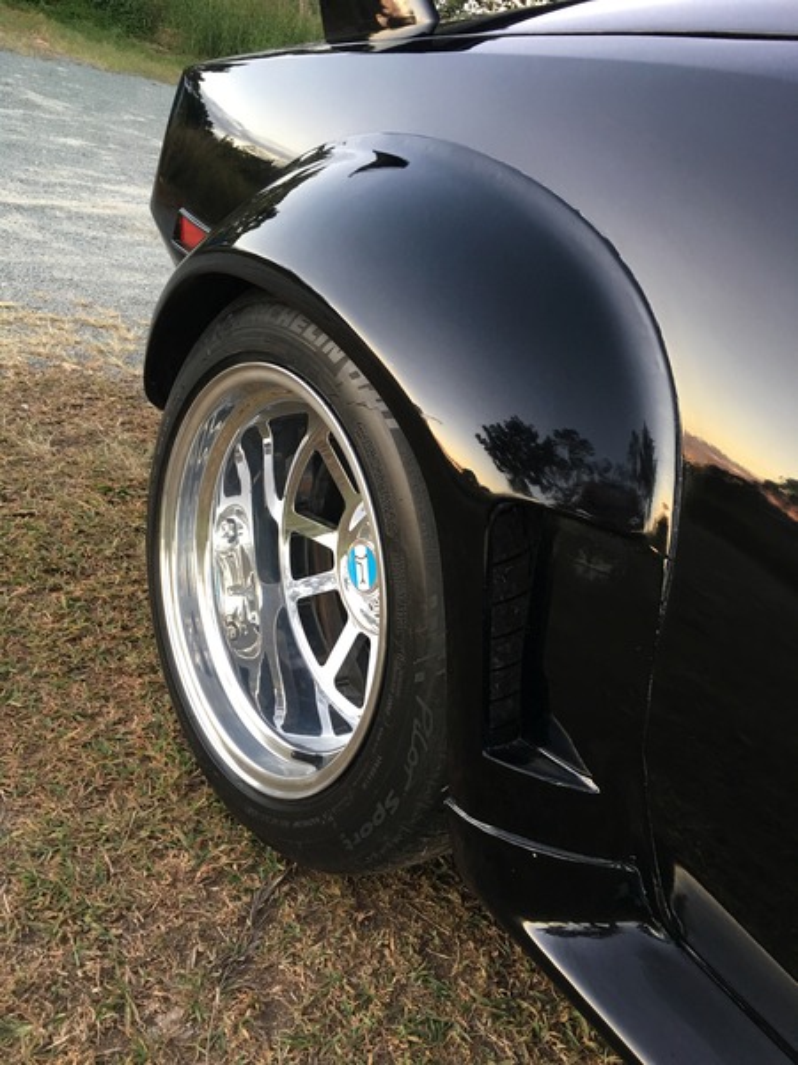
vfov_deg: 61.7
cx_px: 399
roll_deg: -17.6
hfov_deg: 48.2
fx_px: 891
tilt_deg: -24.3
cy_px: 532
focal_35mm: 29
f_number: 2.2
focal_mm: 4.15
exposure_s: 1/17
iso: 50
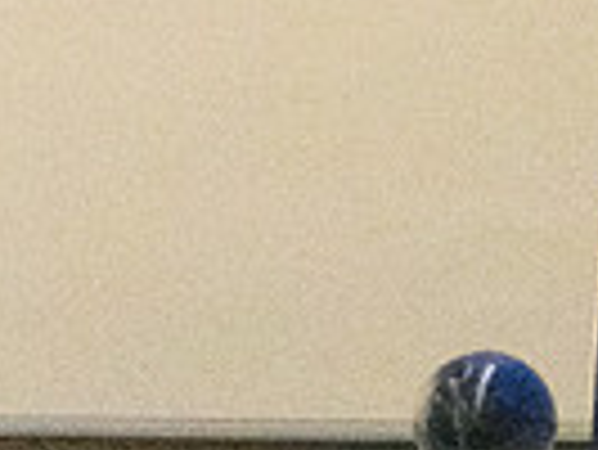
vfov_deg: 2.3
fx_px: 11395
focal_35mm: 659
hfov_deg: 3.0
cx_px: 818
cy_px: 68
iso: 10000
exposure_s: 1/1250
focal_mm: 105
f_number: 4.5
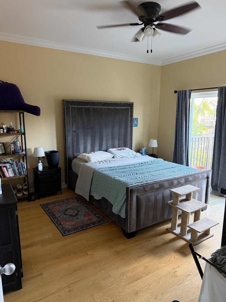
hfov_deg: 56.8
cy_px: 151
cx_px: 113
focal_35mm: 24
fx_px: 209
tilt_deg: -11.1
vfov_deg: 71.6
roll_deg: -0.3
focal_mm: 6.76
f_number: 1.78
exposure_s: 1/60
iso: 500
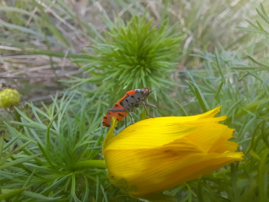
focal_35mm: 25
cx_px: 134
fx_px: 194
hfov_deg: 69.4
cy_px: 101
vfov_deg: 54.9
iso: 80
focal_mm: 2.13
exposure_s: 1/100
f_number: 2.4
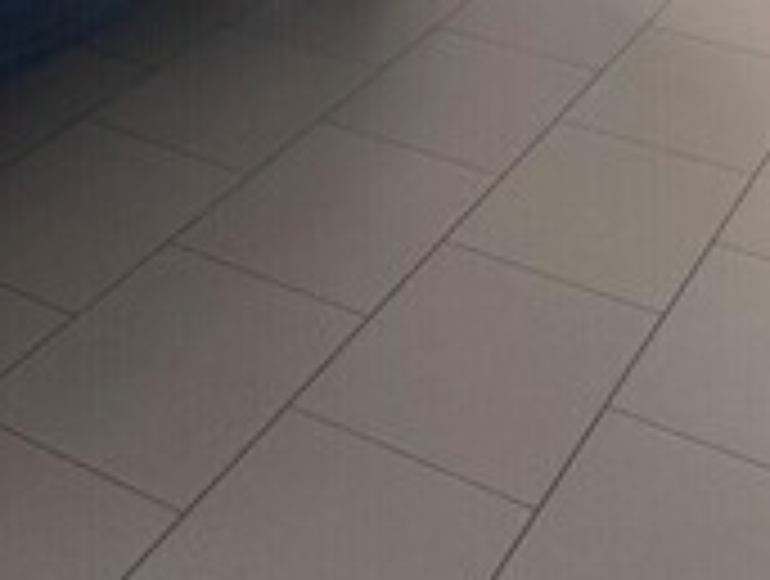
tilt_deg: -17.5
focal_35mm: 77
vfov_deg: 18.2
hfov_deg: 20.6
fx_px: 1716
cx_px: -464
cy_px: -128
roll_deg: -0.8
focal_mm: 6.76
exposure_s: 1/621
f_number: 1.78
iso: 80
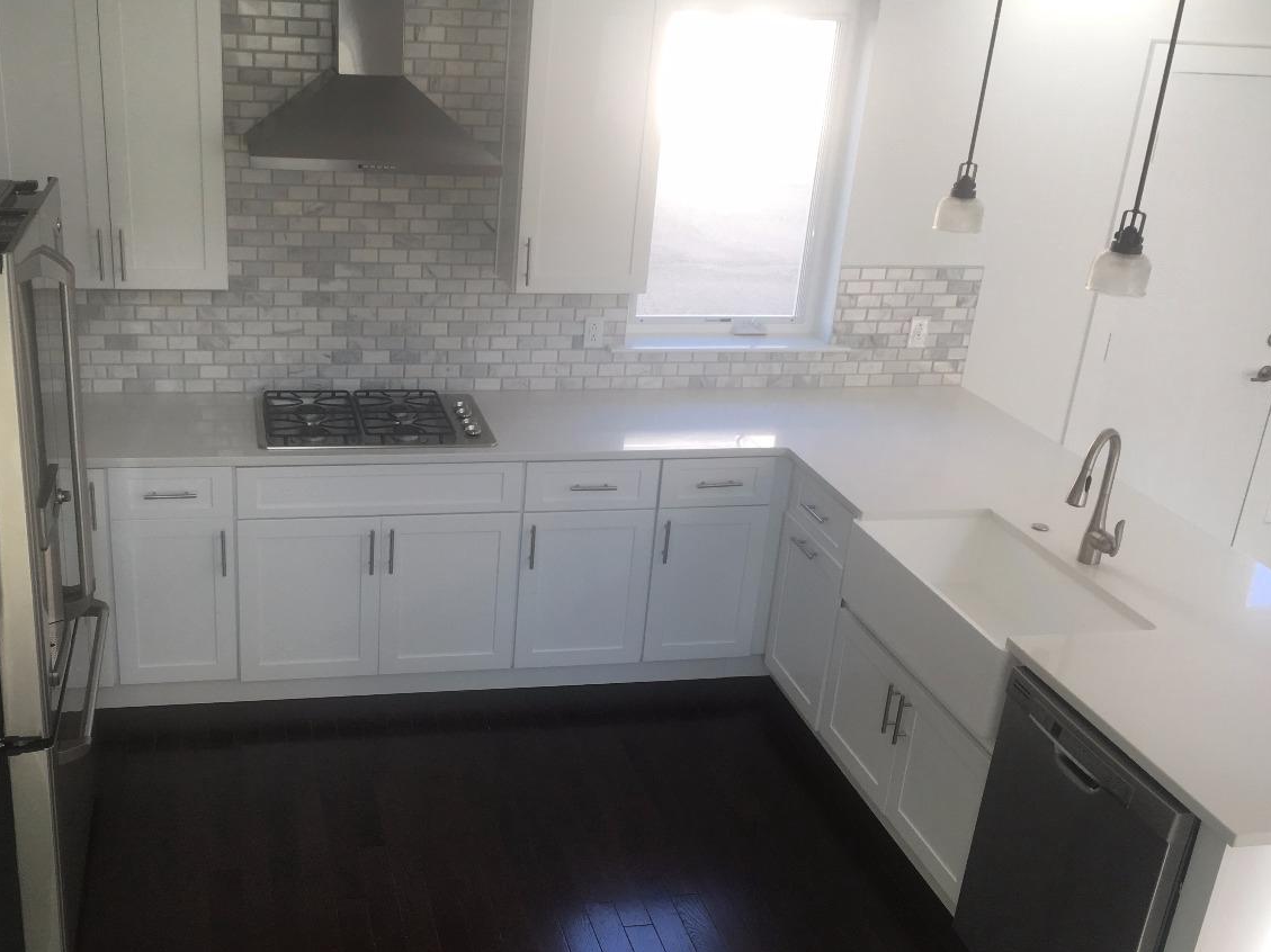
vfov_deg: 38.6
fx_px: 1358
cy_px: 527
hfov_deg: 49.7
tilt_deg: -21.6
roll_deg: -2.3
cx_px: 482
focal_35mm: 37
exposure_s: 1/60
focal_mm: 4.15
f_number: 2.2
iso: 32
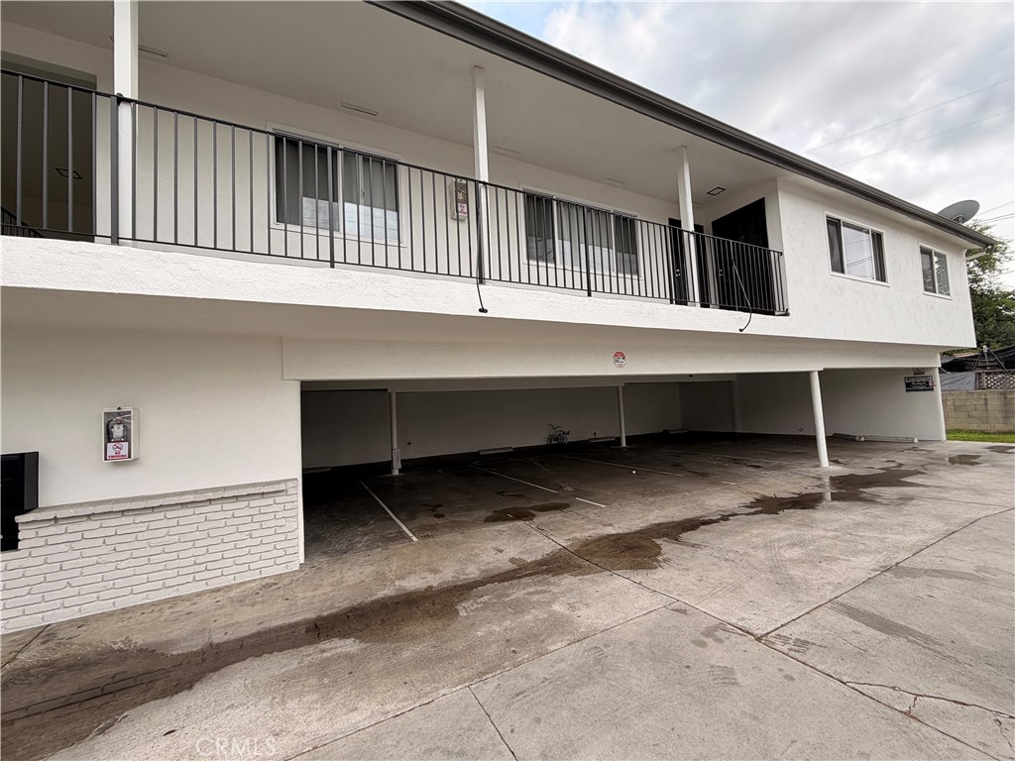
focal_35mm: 14
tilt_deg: +3.1
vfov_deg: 85.7
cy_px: 380
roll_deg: +3.3
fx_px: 411
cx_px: 508
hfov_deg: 102.1
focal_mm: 2.22
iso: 50
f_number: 2.2
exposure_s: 1/502
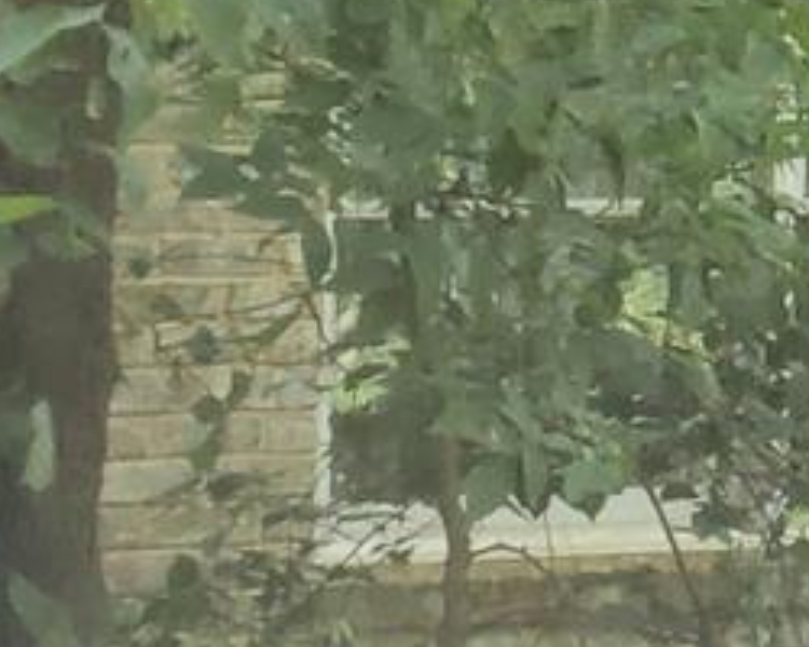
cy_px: -618
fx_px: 4980
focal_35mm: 208
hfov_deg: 8.5
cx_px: 1942
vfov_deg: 7.2
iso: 50
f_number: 2.4
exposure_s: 1/182
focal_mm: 4.3
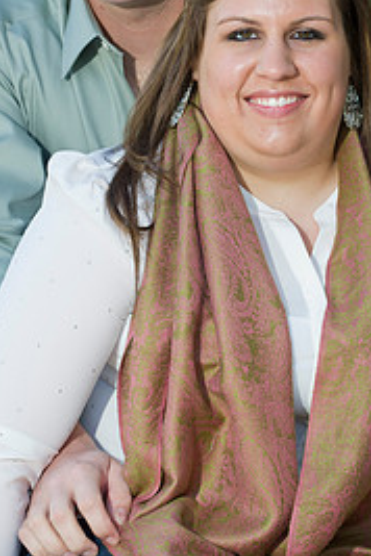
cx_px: 222
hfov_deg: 6.8
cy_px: 133
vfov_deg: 10.2
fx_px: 3122
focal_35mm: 202
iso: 400
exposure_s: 1/100
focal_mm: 120
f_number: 5
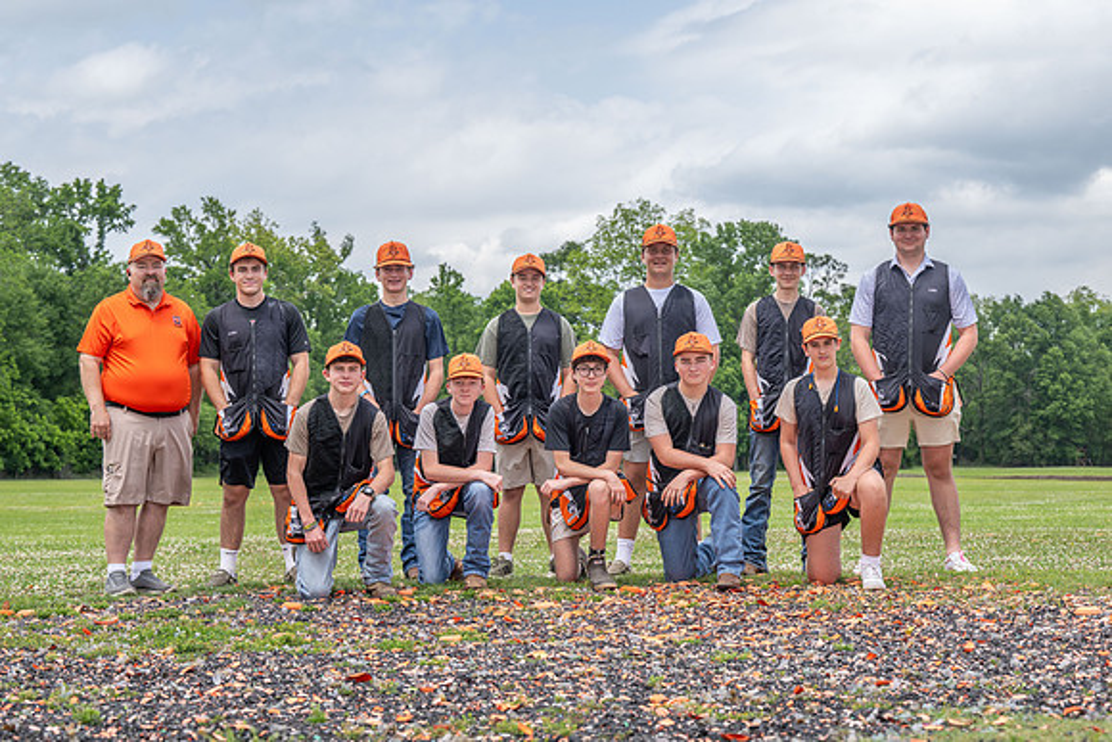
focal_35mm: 74
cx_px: 556
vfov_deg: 18.4
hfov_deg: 27.3
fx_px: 2286
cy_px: 371
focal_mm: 74
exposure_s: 1/125
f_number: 6.3
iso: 32
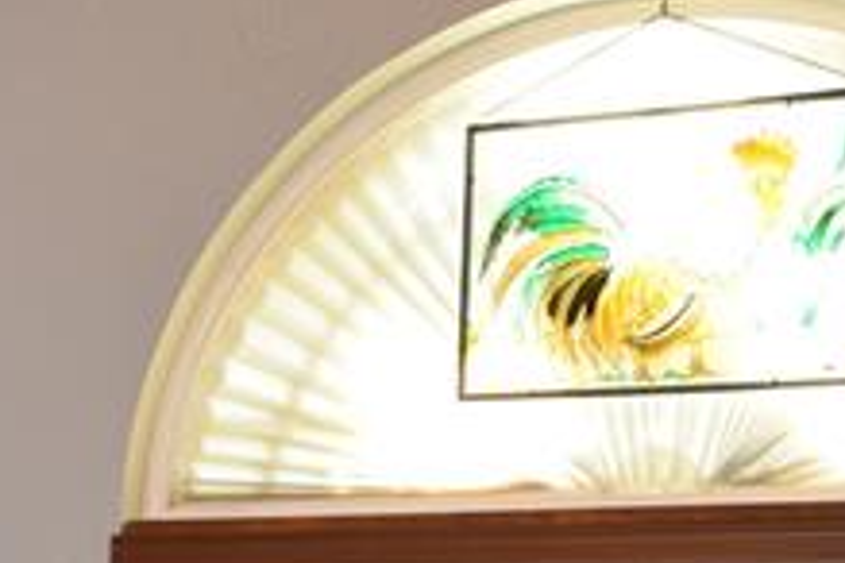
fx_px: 2957
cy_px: 1099
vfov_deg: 10.1
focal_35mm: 126
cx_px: -293
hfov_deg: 15.4
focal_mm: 18
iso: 800
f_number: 4.5
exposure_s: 1/80
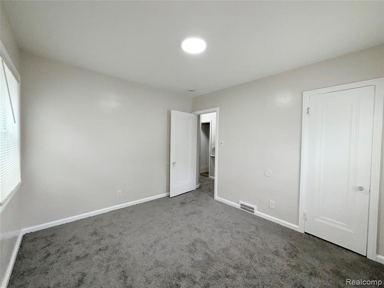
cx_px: 192
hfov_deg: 102.1
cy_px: 144
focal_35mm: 14
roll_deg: -0.9
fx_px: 155
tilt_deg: -1.0
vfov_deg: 85.7
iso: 100
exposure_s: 1/120
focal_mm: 2.22
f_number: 2.2
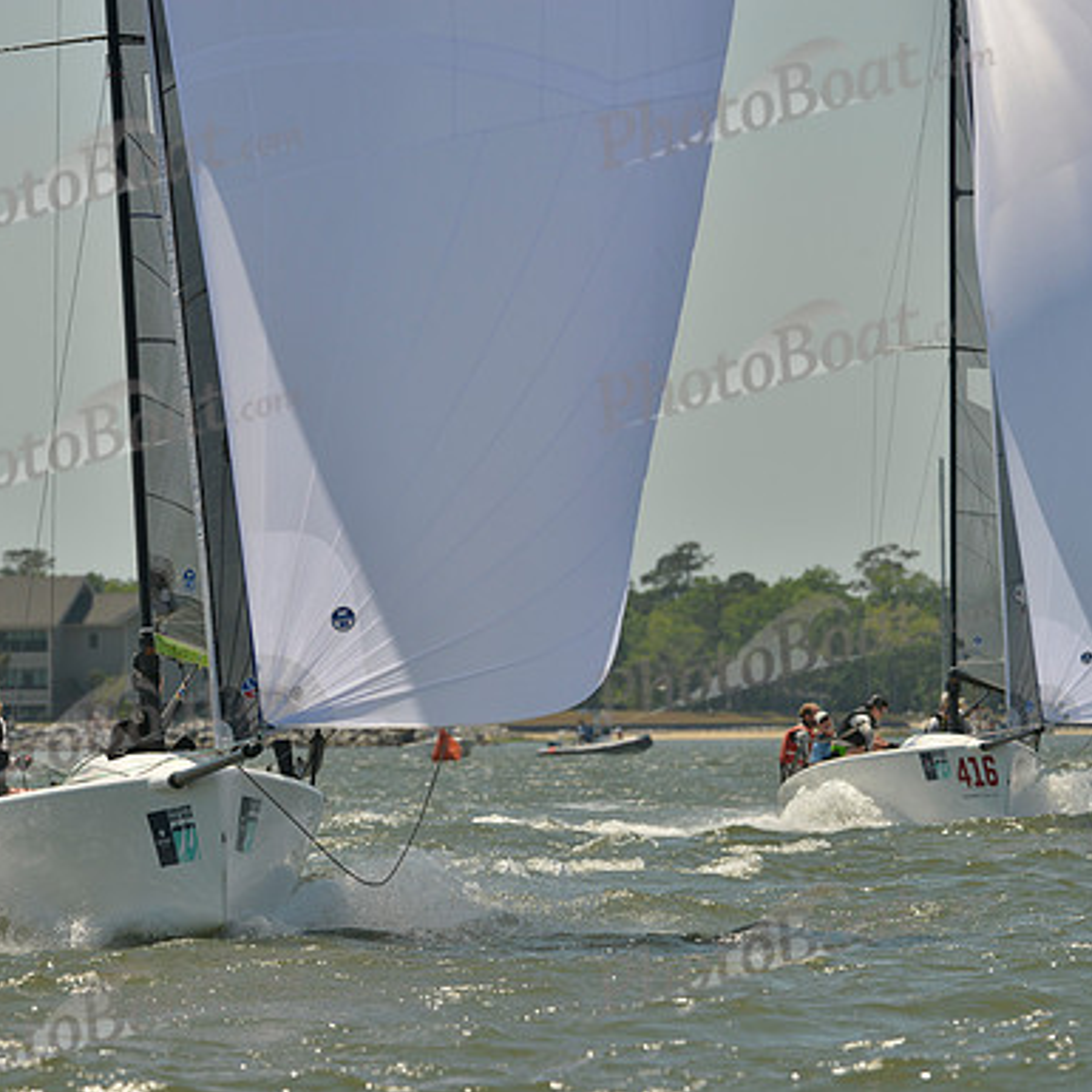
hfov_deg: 4.9
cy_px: 546
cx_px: 451
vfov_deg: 4.9
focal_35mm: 359
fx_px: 12813
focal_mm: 280
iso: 280
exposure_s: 1/1600
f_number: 9
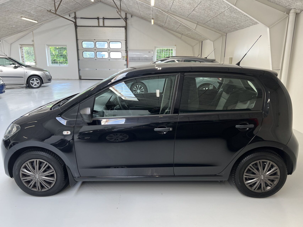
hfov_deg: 67.3
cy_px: 114
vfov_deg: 53.1
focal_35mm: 26
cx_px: 152
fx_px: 228
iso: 64
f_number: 1.5
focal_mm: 5.7
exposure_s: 1/100
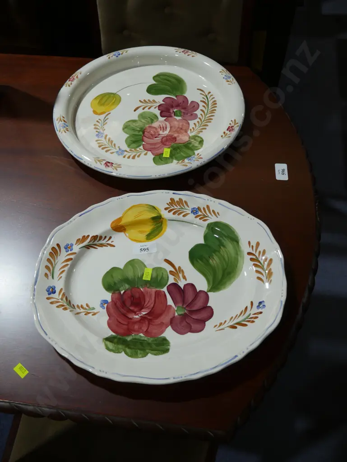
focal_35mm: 30
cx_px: 174
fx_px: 401
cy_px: 231
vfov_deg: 59.9
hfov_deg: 46.8
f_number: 3.6
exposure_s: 1/100
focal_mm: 15
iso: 200
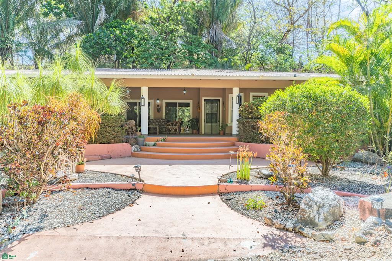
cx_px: 196
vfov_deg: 53.1
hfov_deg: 73.8
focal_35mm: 24
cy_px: 130
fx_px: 261
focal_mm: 16
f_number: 8
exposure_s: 1/4000
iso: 640
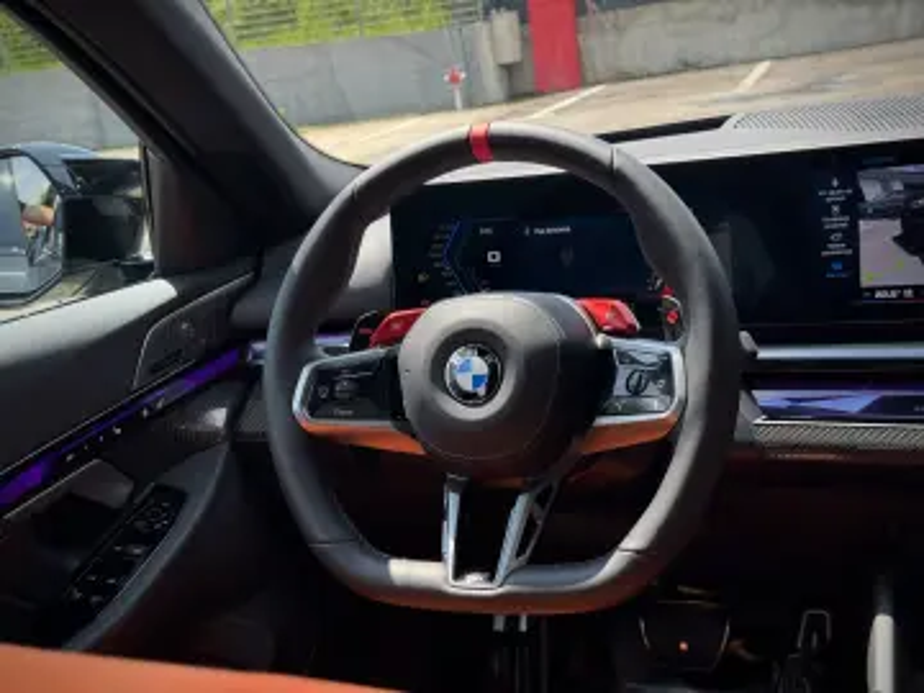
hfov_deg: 39.7
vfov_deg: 30.3
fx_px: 1281
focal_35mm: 48
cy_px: 346
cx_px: 462
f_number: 1.78
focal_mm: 6.76
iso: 64
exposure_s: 1/582
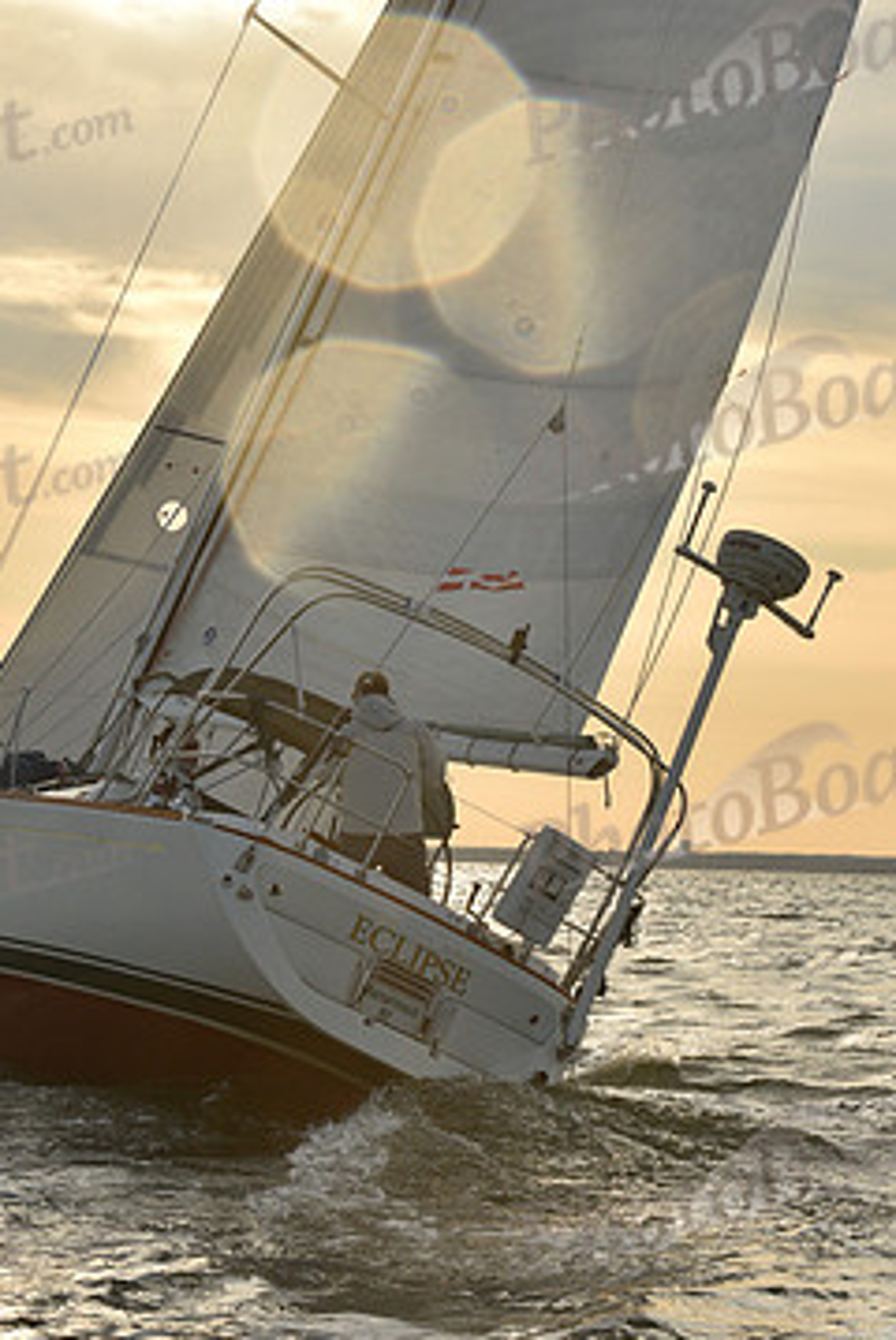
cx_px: 327
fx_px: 4210
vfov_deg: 18.1
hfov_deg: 12.1
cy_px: 661
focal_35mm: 113
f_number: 13
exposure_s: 1/400
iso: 250
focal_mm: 70
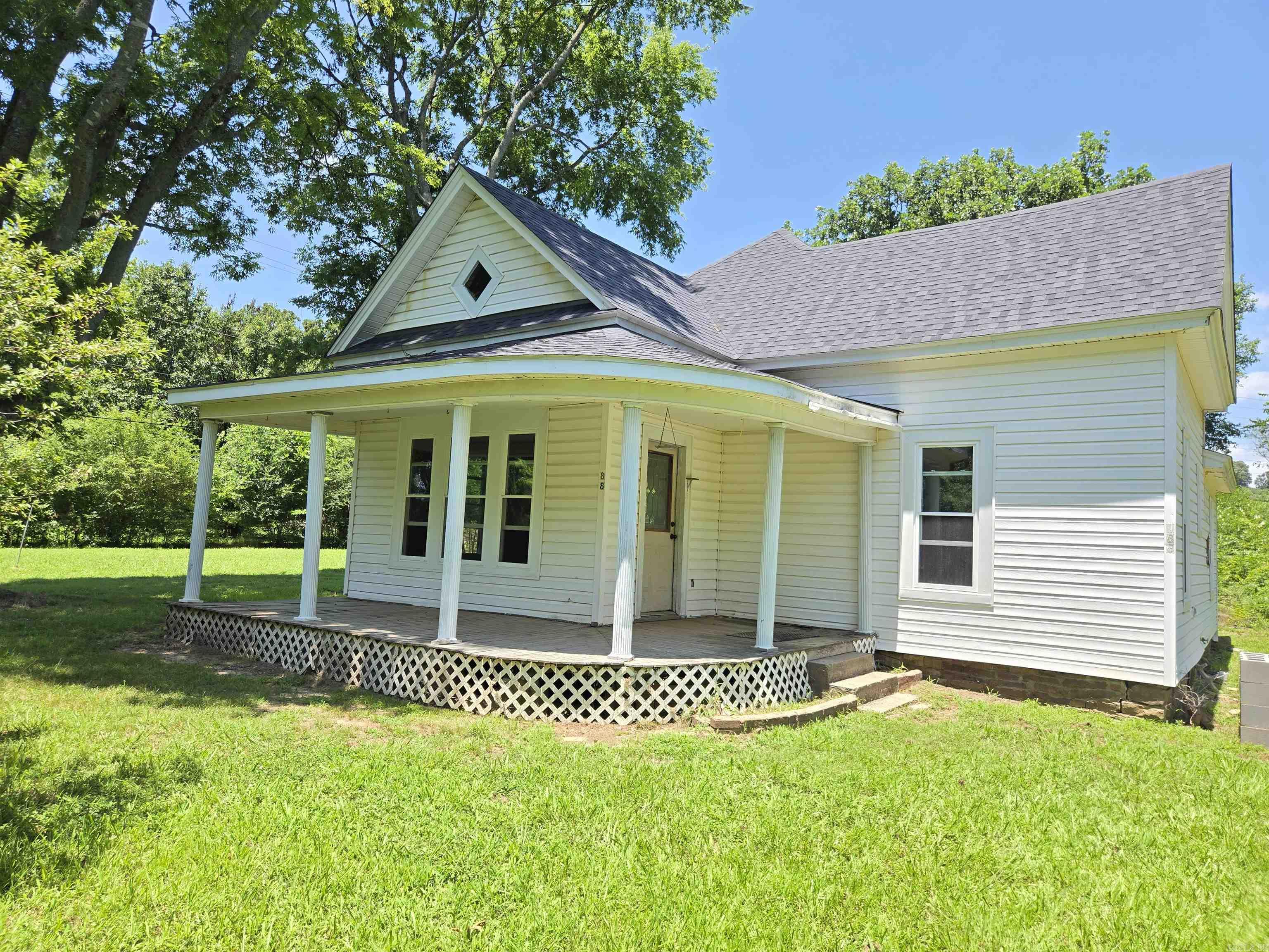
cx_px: 634
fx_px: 843
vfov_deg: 58.9
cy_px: 476
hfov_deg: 73.9
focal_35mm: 23
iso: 25
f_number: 1.8
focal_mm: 5.4
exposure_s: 1/707
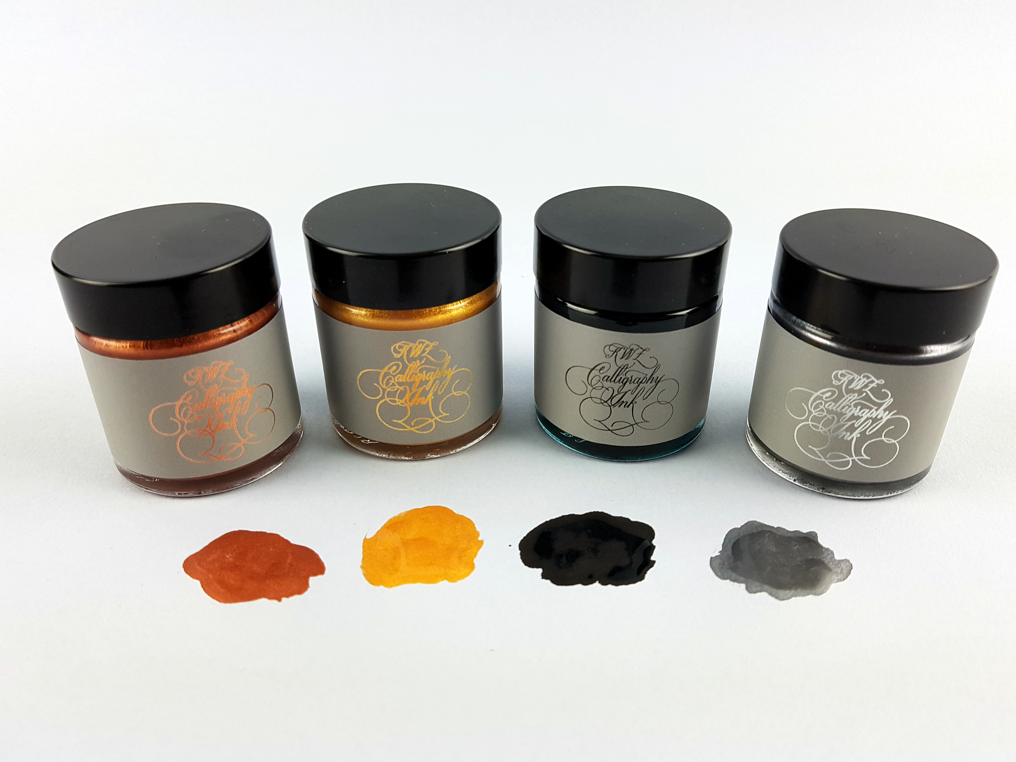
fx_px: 792
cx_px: 525
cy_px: 370
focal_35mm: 27
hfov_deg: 65.3
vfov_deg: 51.3
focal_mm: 4.2
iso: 50
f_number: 1.7
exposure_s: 1/211
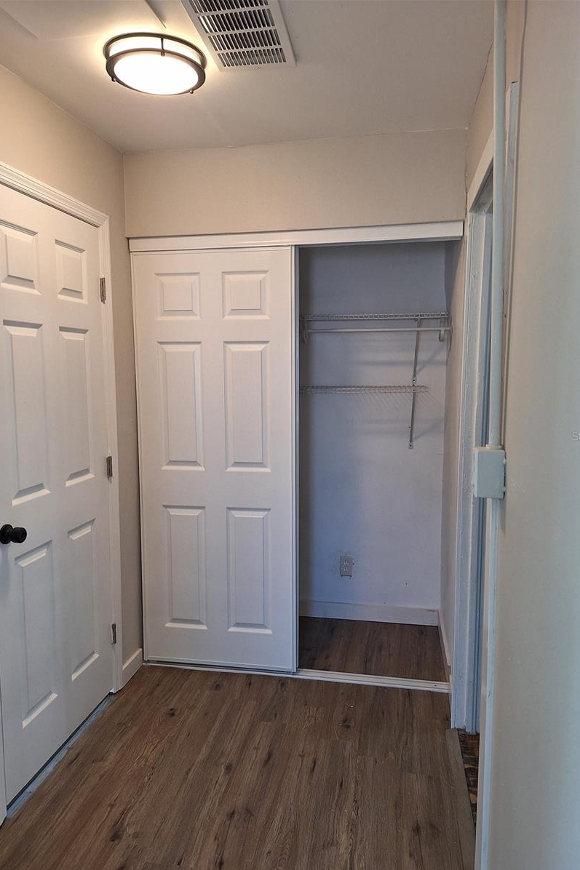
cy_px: 436
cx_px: 296
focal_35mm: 24
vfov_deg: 73.8
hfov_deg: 53.1
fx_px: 580
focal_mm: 5.54
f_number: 1.8
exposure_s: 1/60
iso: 64
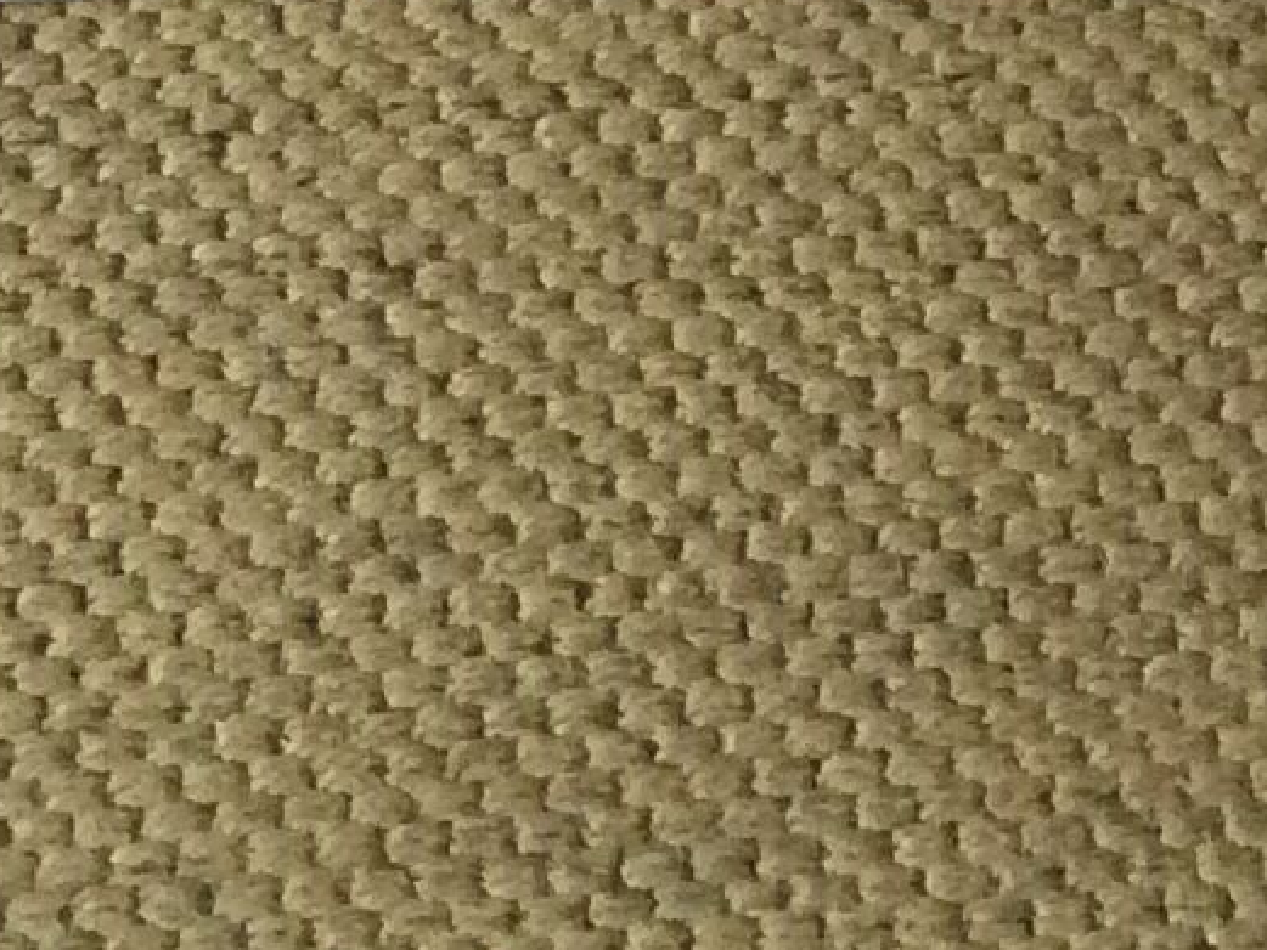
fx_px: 5821
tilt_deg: -50.6
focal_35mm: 159
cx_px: 744
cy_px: -1220
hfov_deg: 12.4
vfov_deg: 8.6
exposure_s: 1/25
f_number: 2.4
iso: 125
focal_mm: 3.3
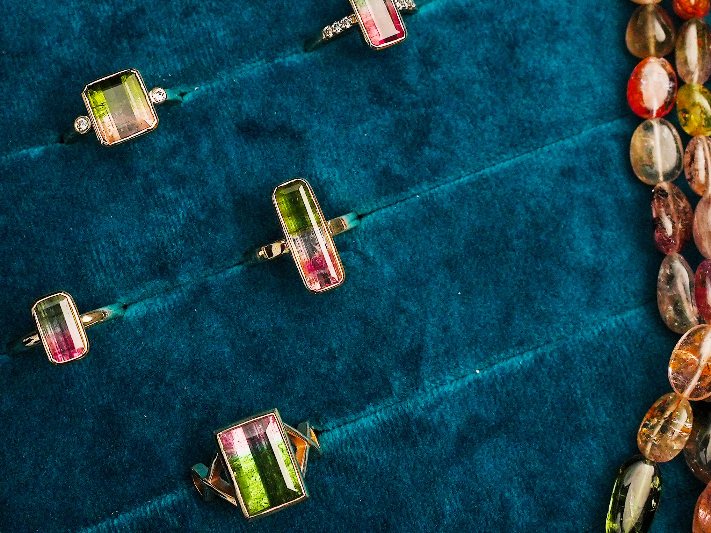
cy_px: 123
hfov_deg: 30.1
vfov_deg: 22.7
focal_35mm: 64
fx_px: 1314
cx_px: 239
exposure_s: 1/125
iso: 1600
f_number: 5.6
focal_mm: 35
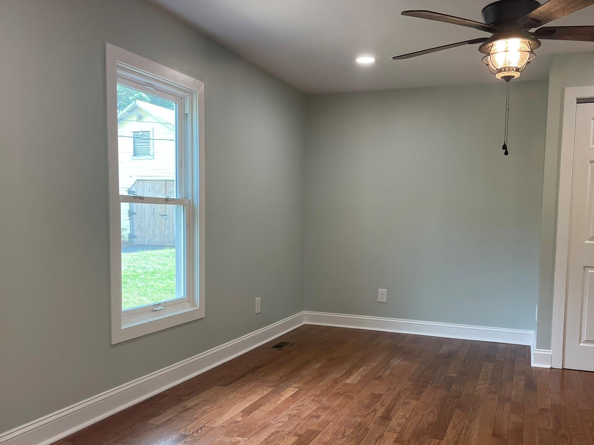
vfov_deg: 44.0
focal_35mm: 32
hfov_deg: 56.7
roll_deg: -0.4
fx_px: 549
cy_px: 258
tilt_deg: -5.1
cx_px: 322
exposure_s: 1/120
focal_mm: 4.2
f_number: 1.6
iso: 100
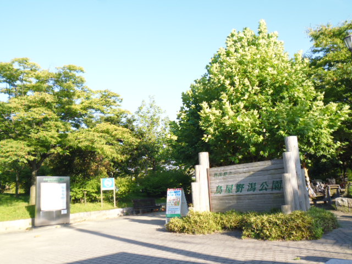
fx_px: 325
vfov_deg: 44.2
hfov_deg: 56.8
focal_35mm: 32
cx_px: 176
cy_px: 132
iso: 100
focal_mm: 5.6
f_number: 3.2
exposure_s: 1/250
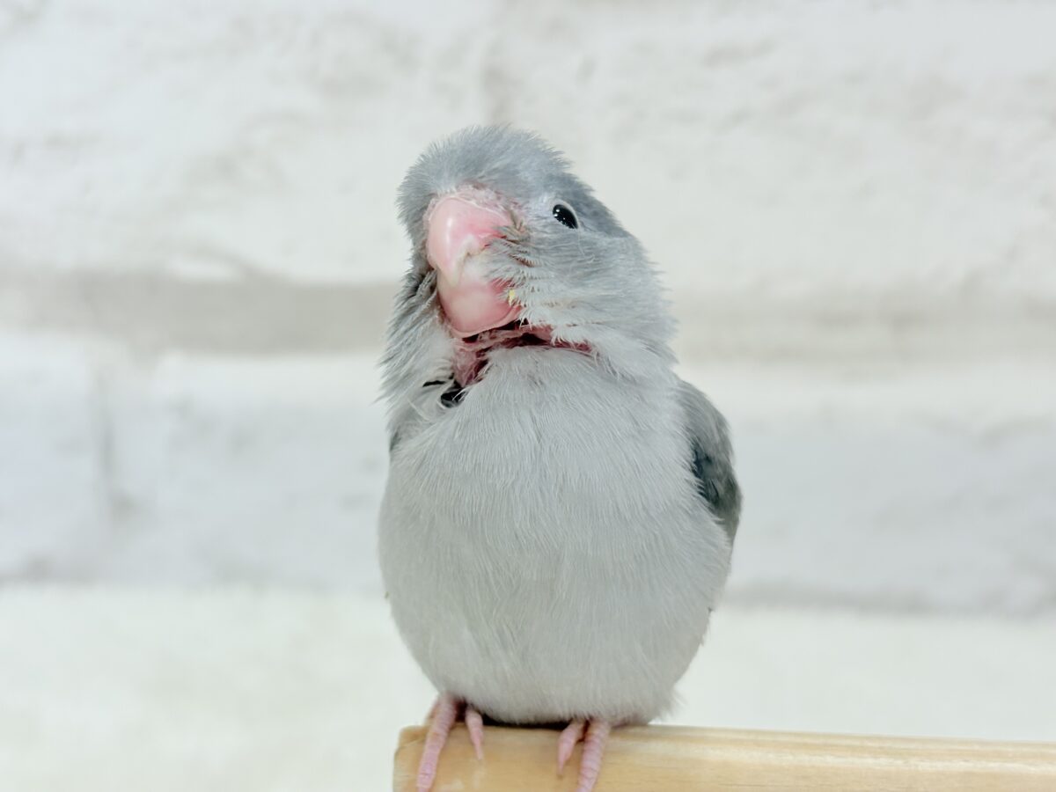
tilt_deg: -16.9
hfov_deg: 36.8
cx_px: 528
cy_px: 396
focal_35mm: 52
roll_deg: -0.1
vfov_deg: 28.0
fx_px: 1586
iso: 80
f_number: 1.6
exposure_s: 1/100
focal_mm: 5.96
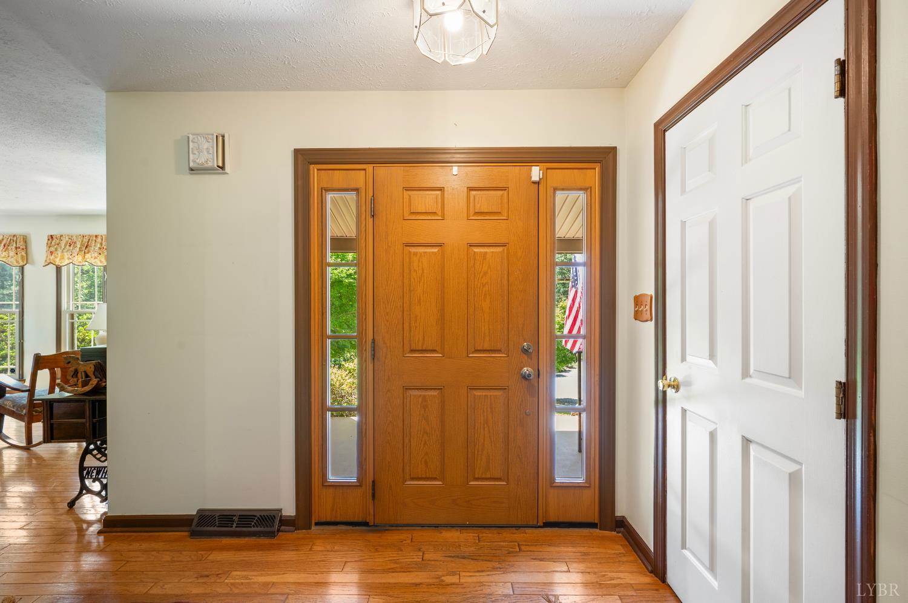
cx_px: 454
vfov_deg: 81.1
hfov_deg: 104.3
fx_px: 353
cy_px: 302
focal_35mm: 14
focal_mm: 14
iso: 400
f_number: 8
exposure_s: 1/2.5
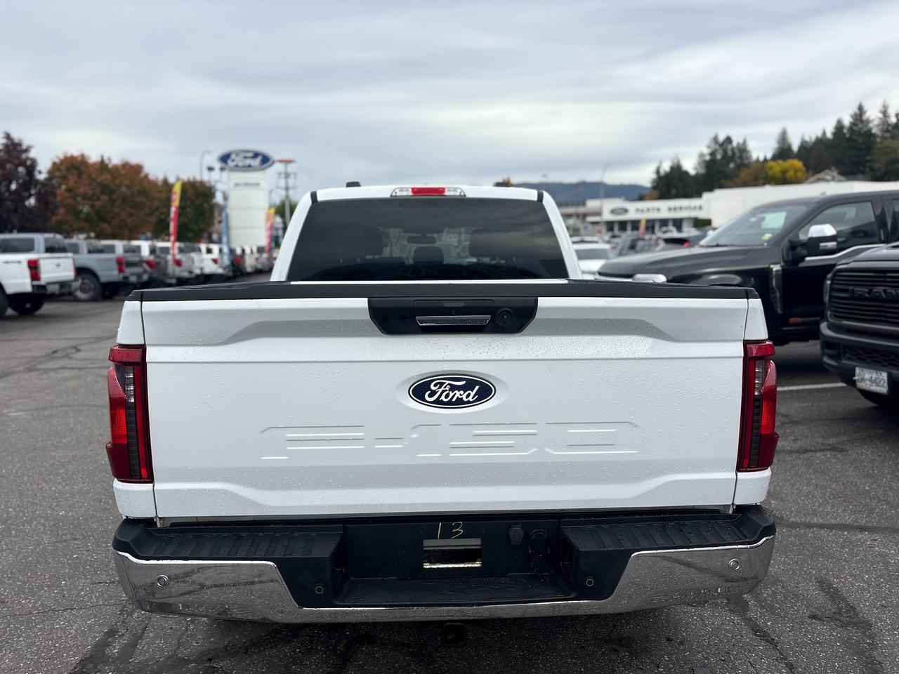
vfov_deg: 53.1
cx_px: 450
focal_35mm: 26
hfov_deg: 67.3
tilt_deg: -5.6
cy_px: 337
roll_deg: +0.1
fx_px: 675
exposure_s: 1/1751
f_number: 1.6
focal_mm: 5.96
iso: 50
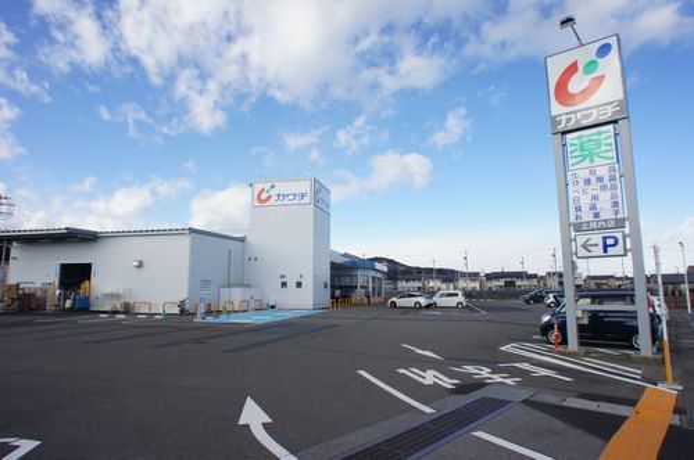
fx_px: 558
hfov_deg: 63.7
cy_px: 230
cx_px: 347
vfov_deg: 44.8
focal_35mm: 29
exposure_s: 1/320
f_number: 6.3
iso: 200
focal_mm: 16
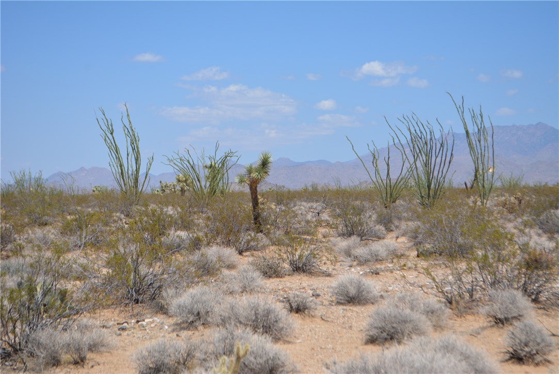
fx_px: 1282
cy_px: 187
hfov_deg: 24.6
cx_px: 280
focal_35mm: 82
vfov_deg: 16.6
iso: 400
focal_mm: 55
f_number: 7.1
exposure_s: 1/1600
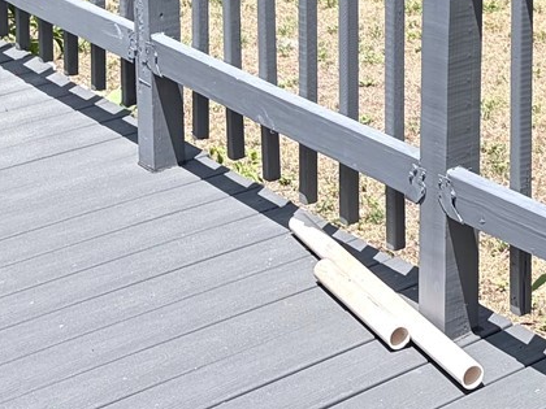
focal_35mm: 99
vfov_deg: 13.5
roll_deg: +1.1
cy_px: -321
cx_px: 632
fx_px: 1562
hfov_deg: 18.9
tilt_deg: -4.3
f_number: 1.6
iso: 50
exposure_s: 1/1848
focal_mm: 5.96
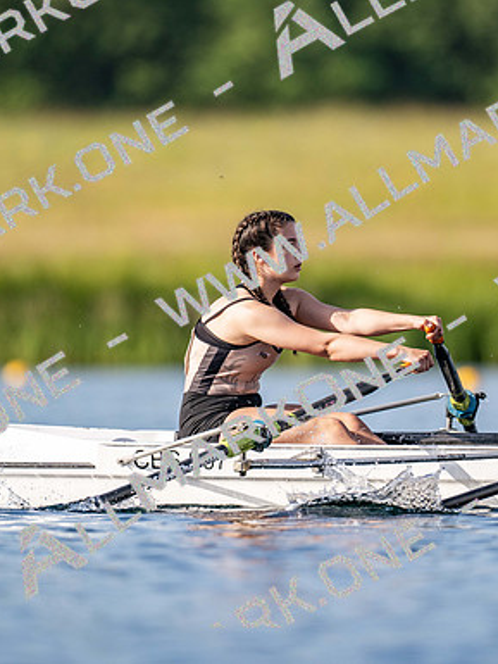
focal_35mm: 870
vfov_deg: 2.3
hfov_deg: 1.7
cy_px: 332
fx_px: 16679
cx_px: 369
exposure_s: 1/2500
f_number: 4
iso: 280
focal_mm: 600
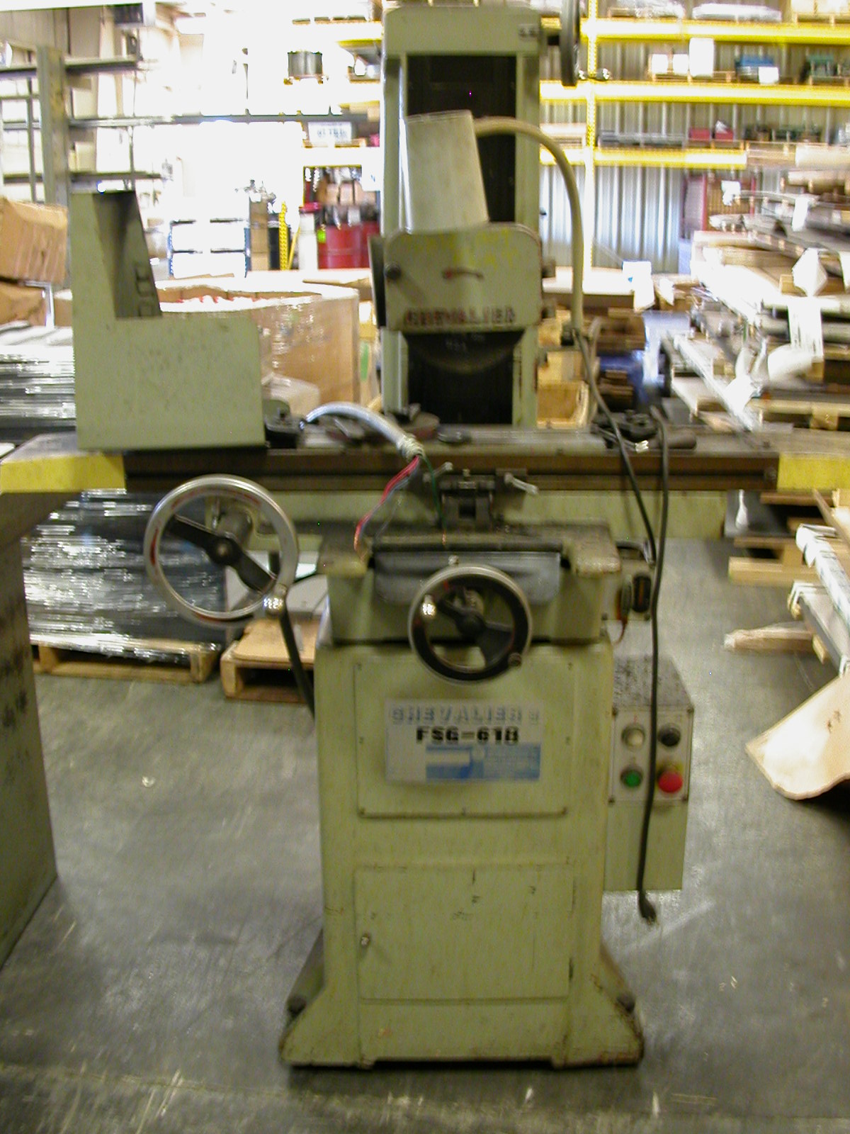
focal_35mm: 37
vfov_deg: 50.1
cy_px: 567
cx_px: 425
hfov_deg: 38.7
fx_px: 1211
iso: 172
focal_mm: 5.6
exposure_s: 1/4.6
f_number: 2.7
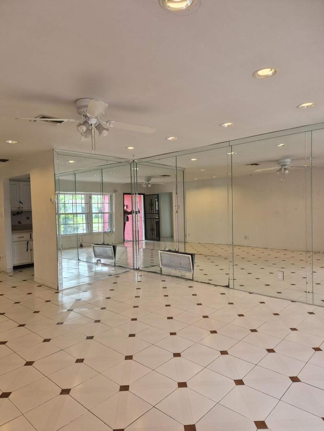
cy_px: 216
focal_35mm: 23
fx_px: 287
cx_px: 162
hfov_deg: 58.9
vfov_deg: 73.9
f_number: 1.8
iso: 50
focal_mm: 5.4
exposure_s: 1/120
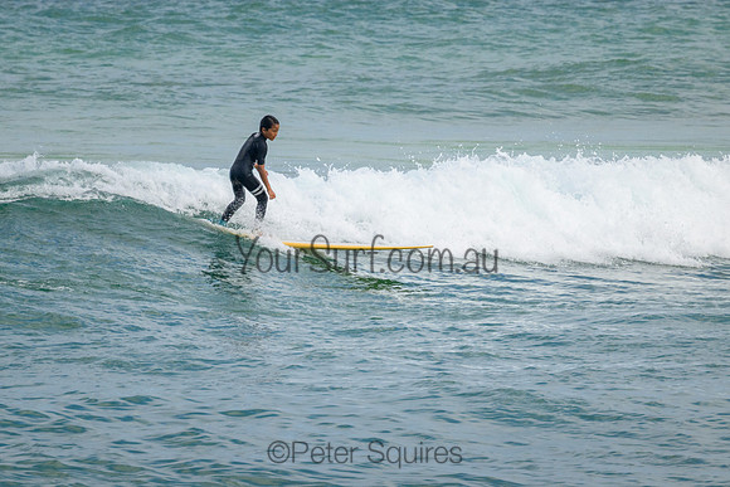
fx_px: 18999
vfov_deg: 1.5
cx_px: 326
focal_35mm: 937
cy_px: 243
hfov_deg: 2.2
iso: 1400
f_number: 13
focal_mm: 800
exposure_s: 1/2000
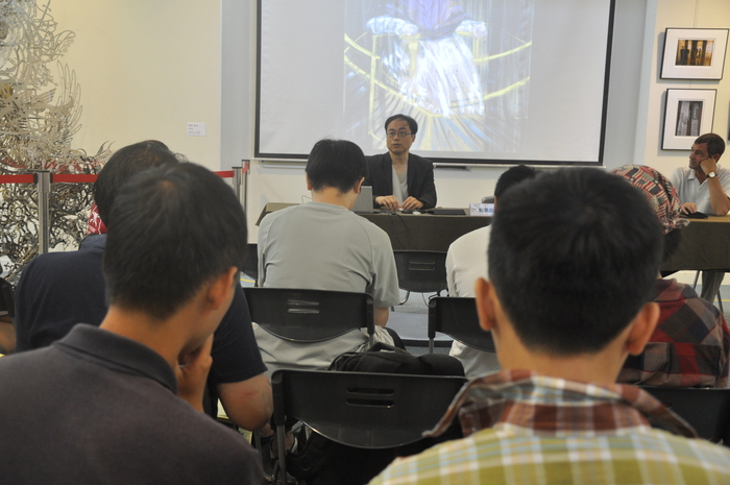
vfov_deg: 28.0
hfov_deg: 41.2
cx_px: 365
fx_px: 972
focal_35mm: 48
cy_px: 242
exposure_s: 1/15
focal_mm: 32
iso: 720
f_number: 4.2
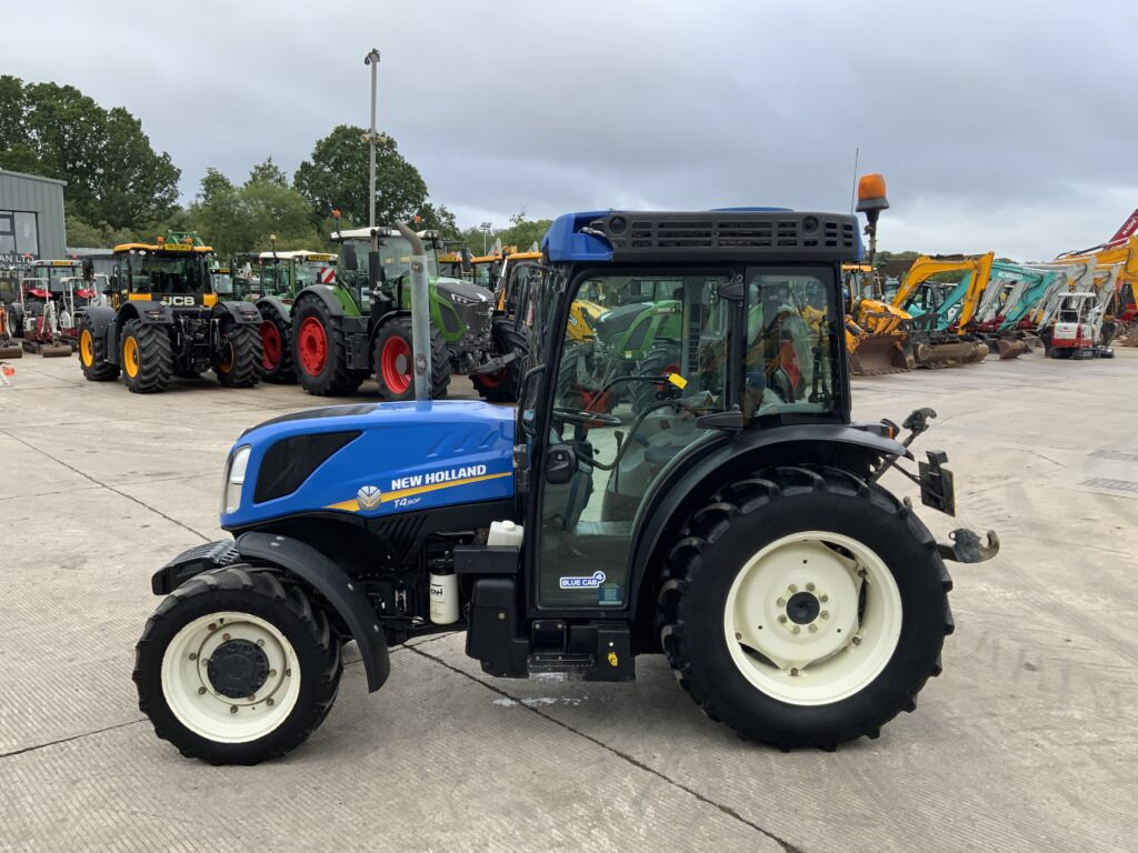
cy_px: 426
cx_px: 569
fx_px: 953
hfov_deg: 61.7
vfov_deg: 48.2
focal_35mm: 29
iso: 16
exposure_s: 1/442
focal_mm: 3
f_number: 1.8
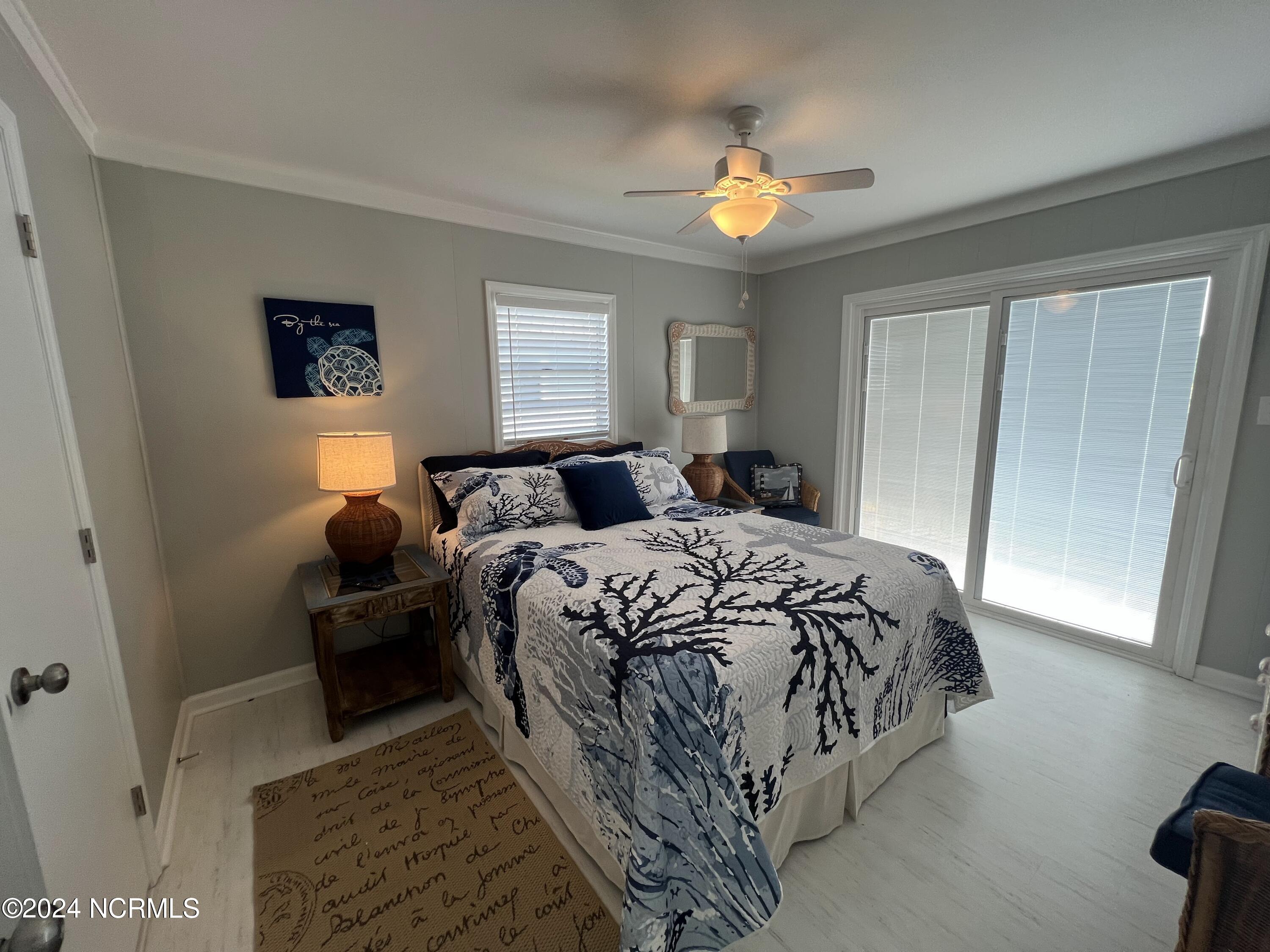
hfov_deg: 106.2
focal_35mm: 13
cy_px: 476
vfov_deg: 89.9
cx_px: 635
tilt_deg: -10.5
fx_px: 477
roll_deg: +1.4
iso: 64
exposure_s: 1/120
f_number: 1.8
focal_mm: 1.57
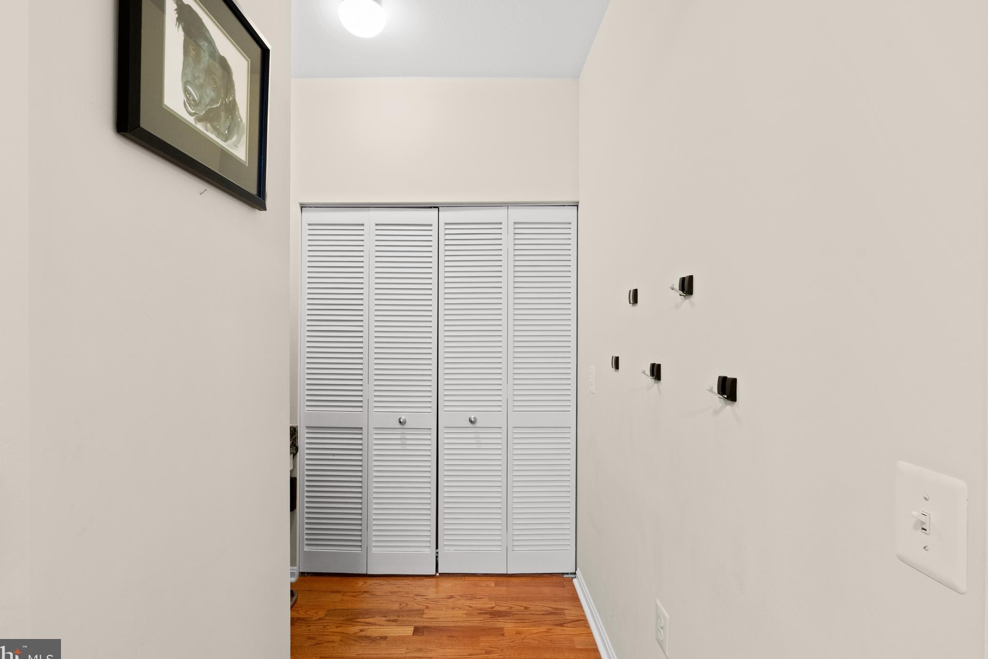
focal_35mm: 17
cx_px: 472
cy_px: 326
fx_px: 466
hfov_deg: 93.2
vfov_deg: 70.4
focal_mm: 16
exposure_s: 1/6
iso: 800
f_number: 8
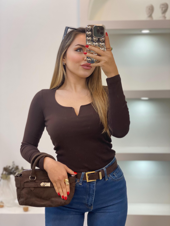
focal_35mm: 52
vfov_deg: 36.8
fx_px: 340
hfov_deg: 28.0
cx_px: 85
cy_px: 113
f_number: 2
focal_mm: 6
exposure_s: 1/100
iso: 100
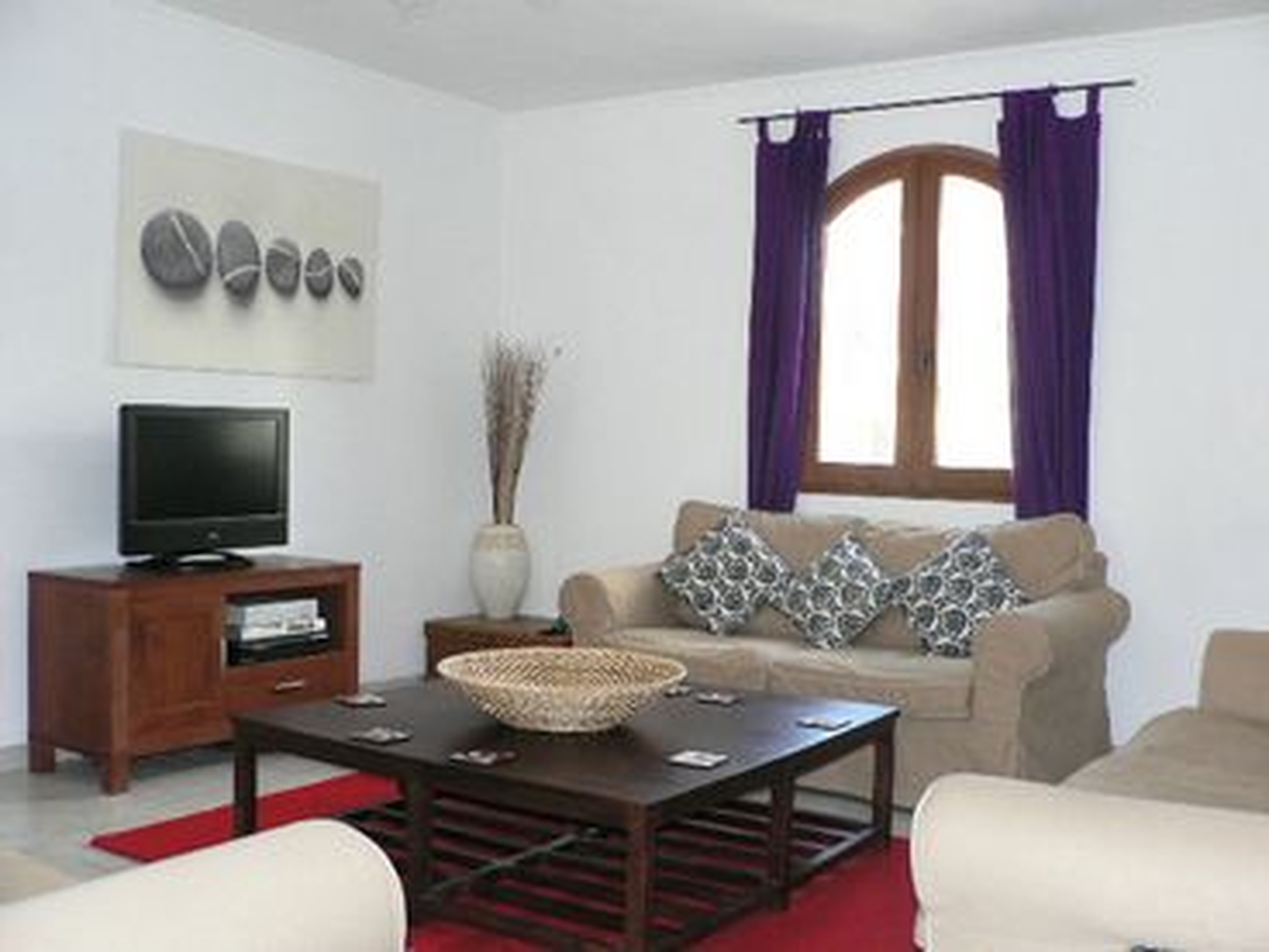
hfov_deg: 51.4
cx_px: 634
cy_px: 476
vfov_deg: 39.7
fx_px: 1320
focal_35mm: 36
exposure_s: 1/60
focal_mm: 6
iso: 300
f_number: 2.8
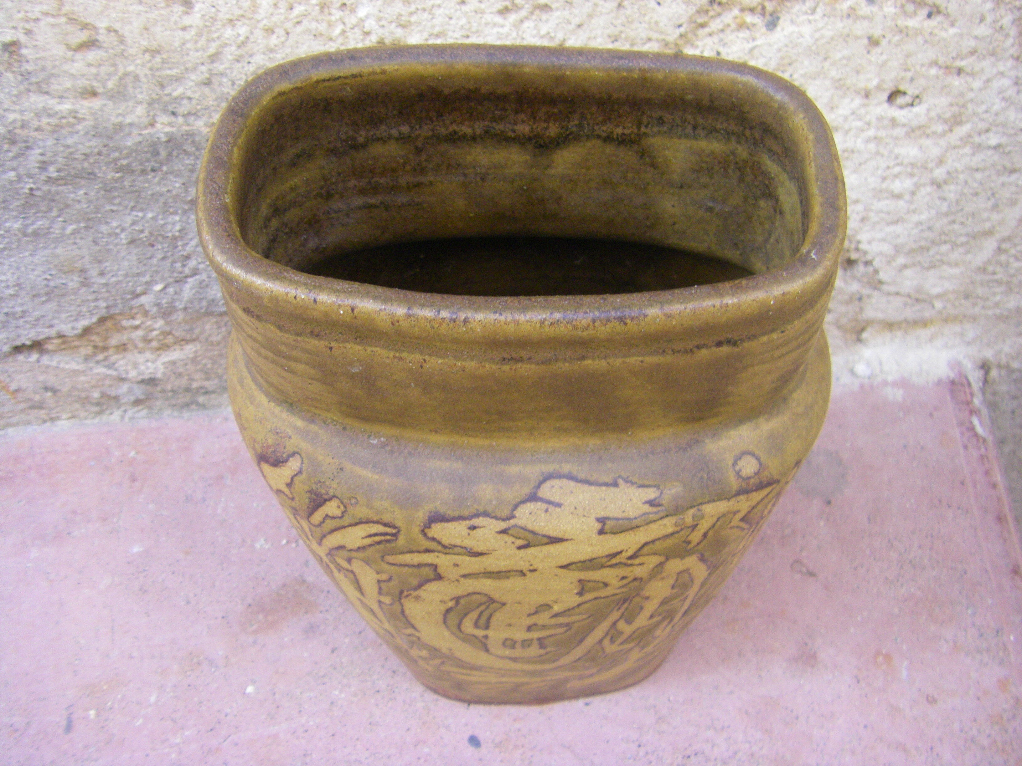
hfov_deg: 49.0
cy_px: 383
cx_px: 511
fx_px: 1122
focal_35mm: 38
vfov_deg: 37.7
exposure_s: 1/100
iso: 320
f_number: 3.5
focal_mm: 6.3
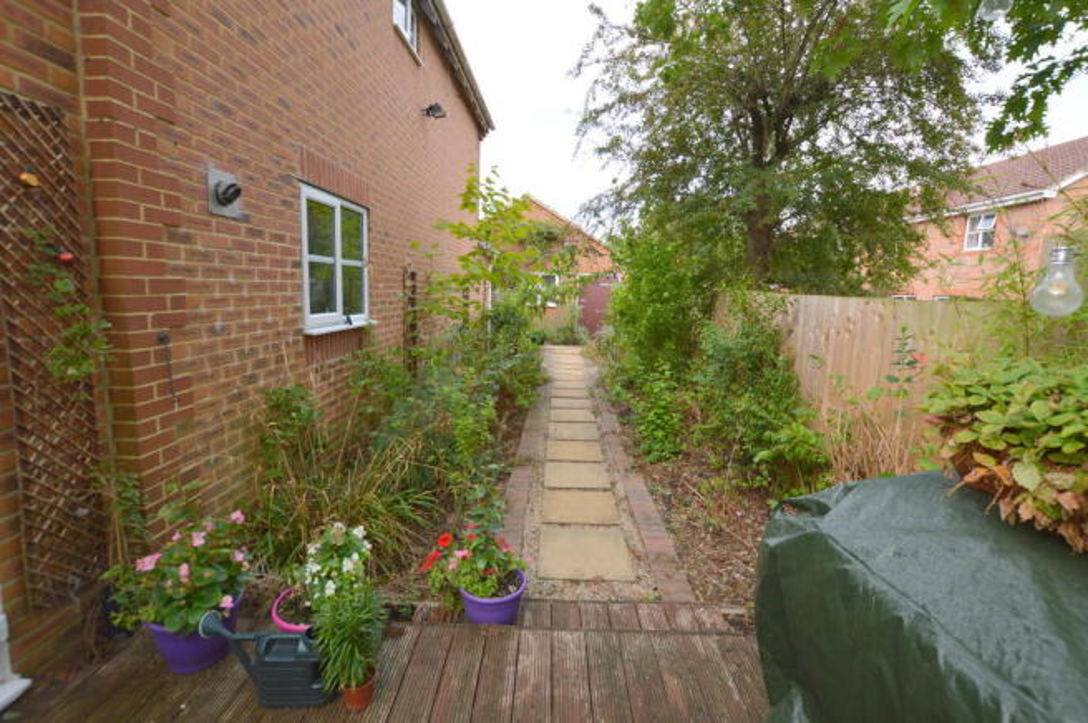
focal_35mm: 15
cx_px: 544
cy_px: 362
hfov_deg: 100.4
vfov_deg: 77.2
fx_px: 453
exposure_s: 1/125
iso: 140
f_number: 5.6
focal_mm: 10
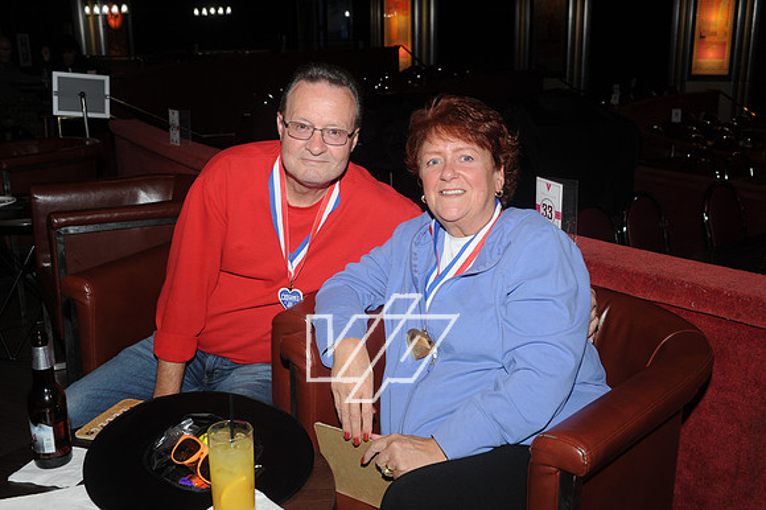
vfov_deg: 33.4
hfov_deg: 48.5
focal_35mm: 40
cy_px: 255
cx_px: 383
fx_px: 851
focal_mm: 40
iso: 500
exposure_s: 1/30
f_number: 9
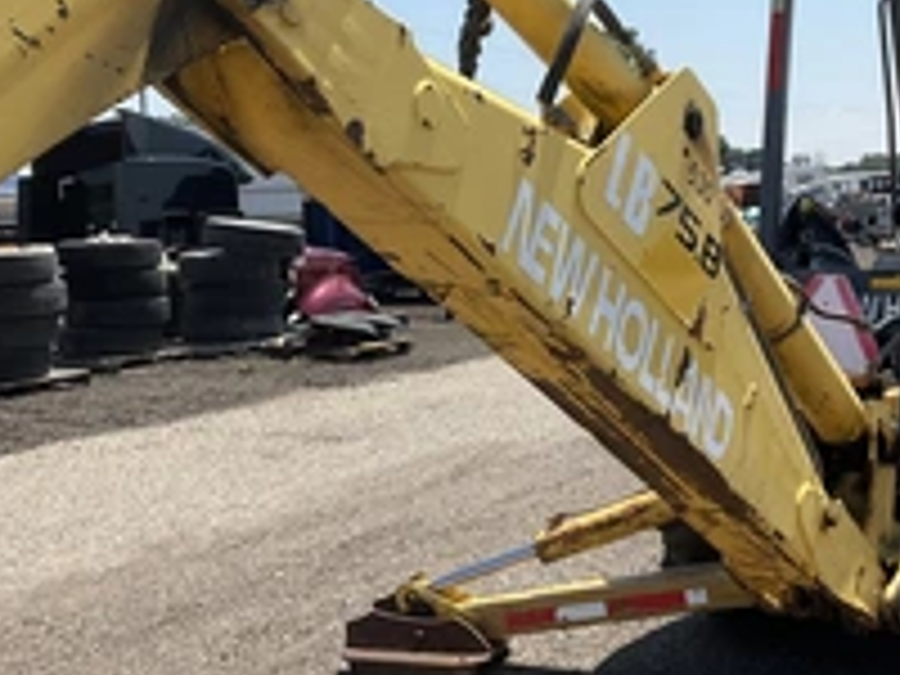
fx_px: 1508
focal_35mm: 58
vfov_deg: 25.2
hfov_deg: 33.2
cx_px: 482
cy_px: 252
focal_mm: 3
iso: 25
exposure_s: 1/1730
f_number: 1.8
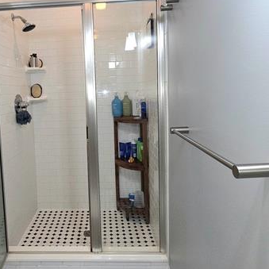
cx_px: 85
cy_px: 112
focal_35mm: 26
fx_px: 229
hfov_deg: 59.2
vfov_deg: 60.6
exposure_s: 1/60.2
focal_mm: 2.2
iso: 80
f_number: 1.9
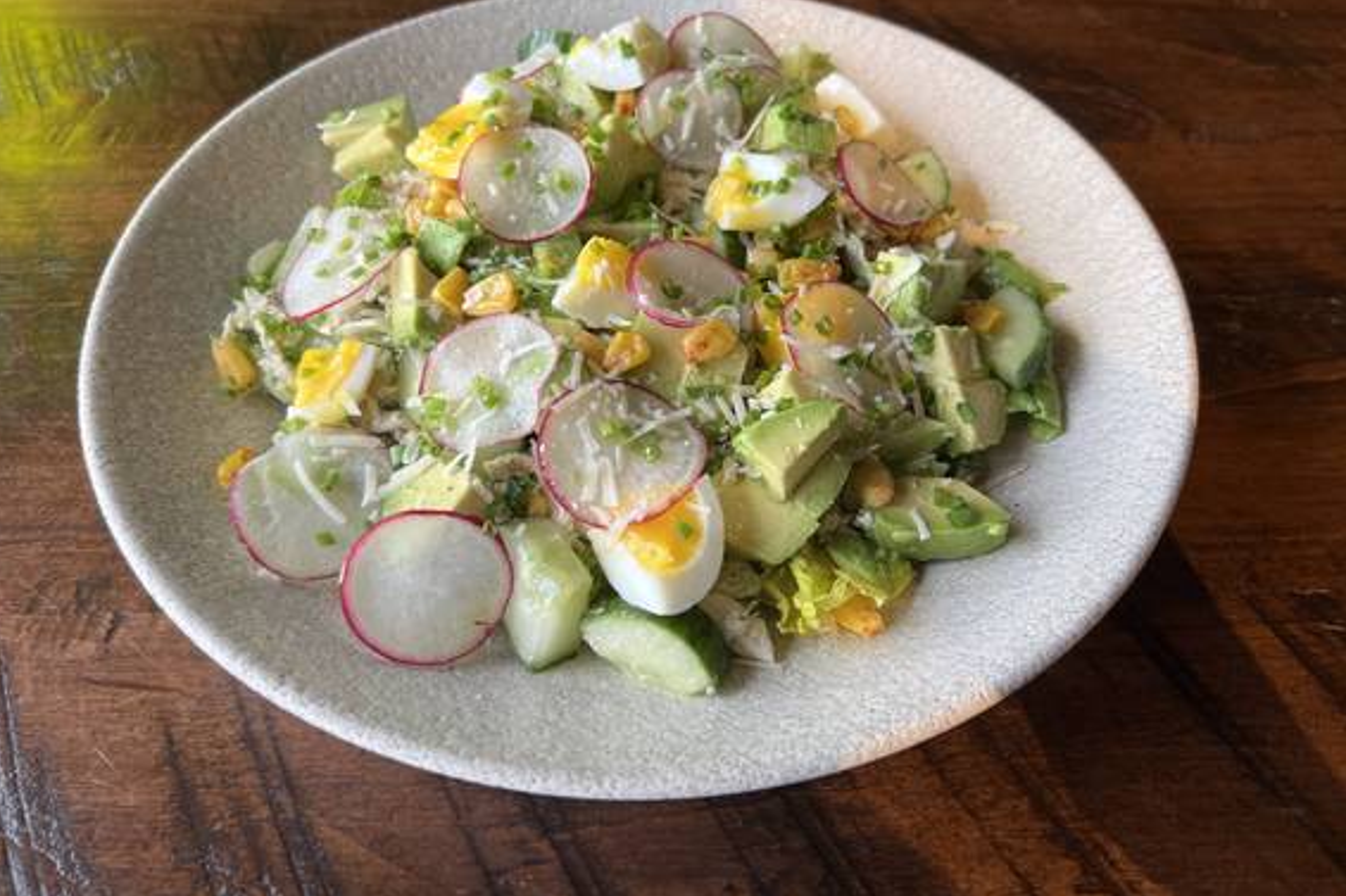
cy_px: 399
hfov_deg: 65.5
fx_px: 1047
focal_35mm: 28
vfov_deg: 46.3
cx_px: 659
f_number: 1.5
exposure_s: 1/60
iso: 64
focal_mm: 5.7
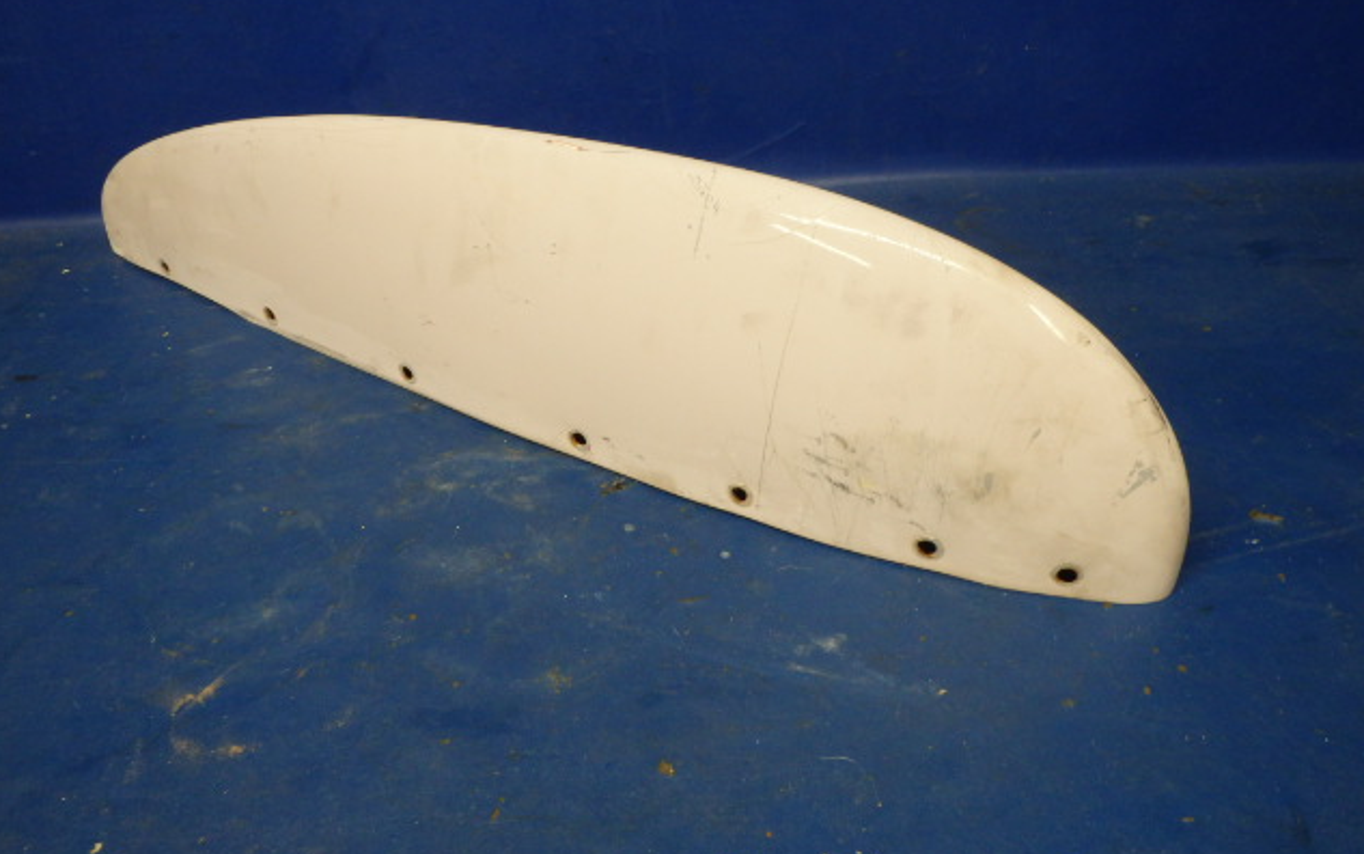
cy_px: 349
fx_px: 1115
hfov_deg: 62.9
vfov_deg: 41.7
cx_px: 677
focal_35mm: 30
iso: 320
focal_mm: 5
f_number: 3.9
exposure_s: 1/30
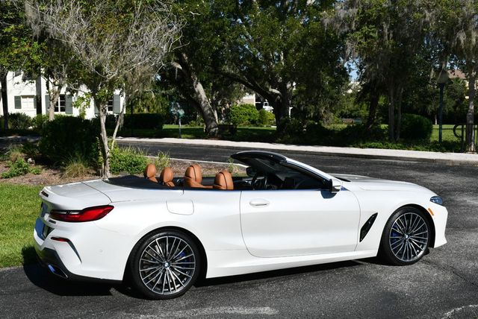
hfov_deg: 41.1
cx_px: 239
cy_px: 160
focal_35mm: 48
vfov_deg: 28.1
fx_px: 638
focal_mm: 24
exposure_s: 1/320
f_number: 9
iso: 100
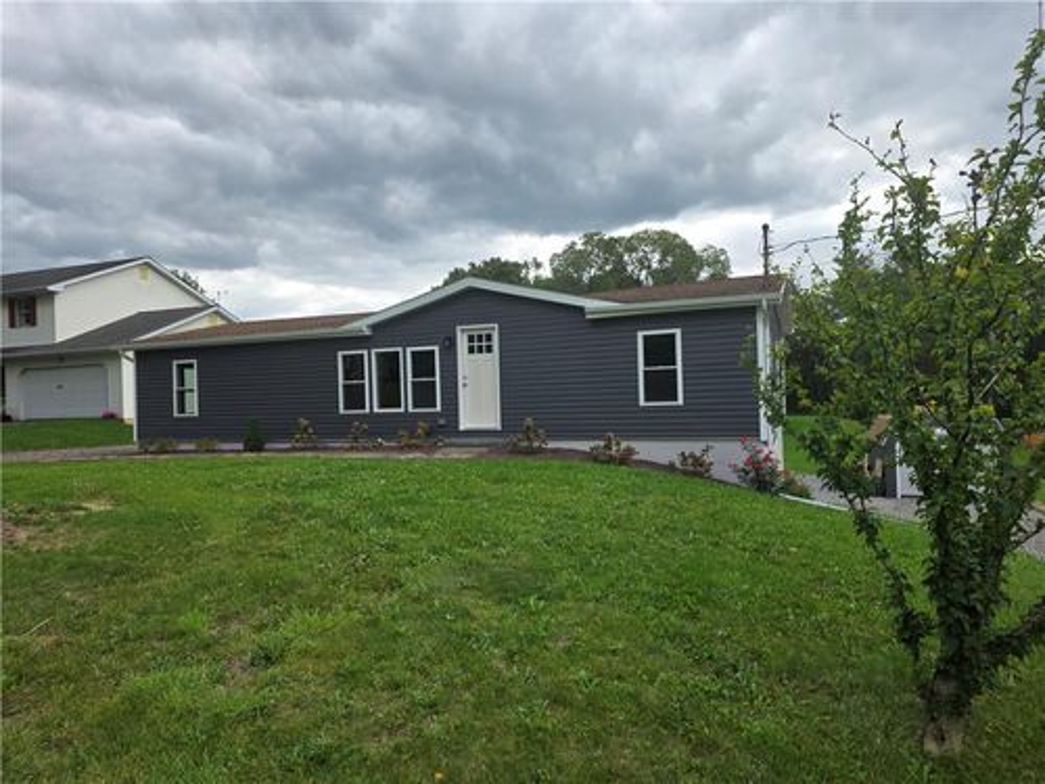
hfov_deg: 73.9
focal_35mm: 23
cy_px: 392
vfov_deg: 58.9
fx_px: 694
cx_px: 522
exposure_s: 1/2593
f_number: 1.7
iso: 80
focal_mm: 6.25
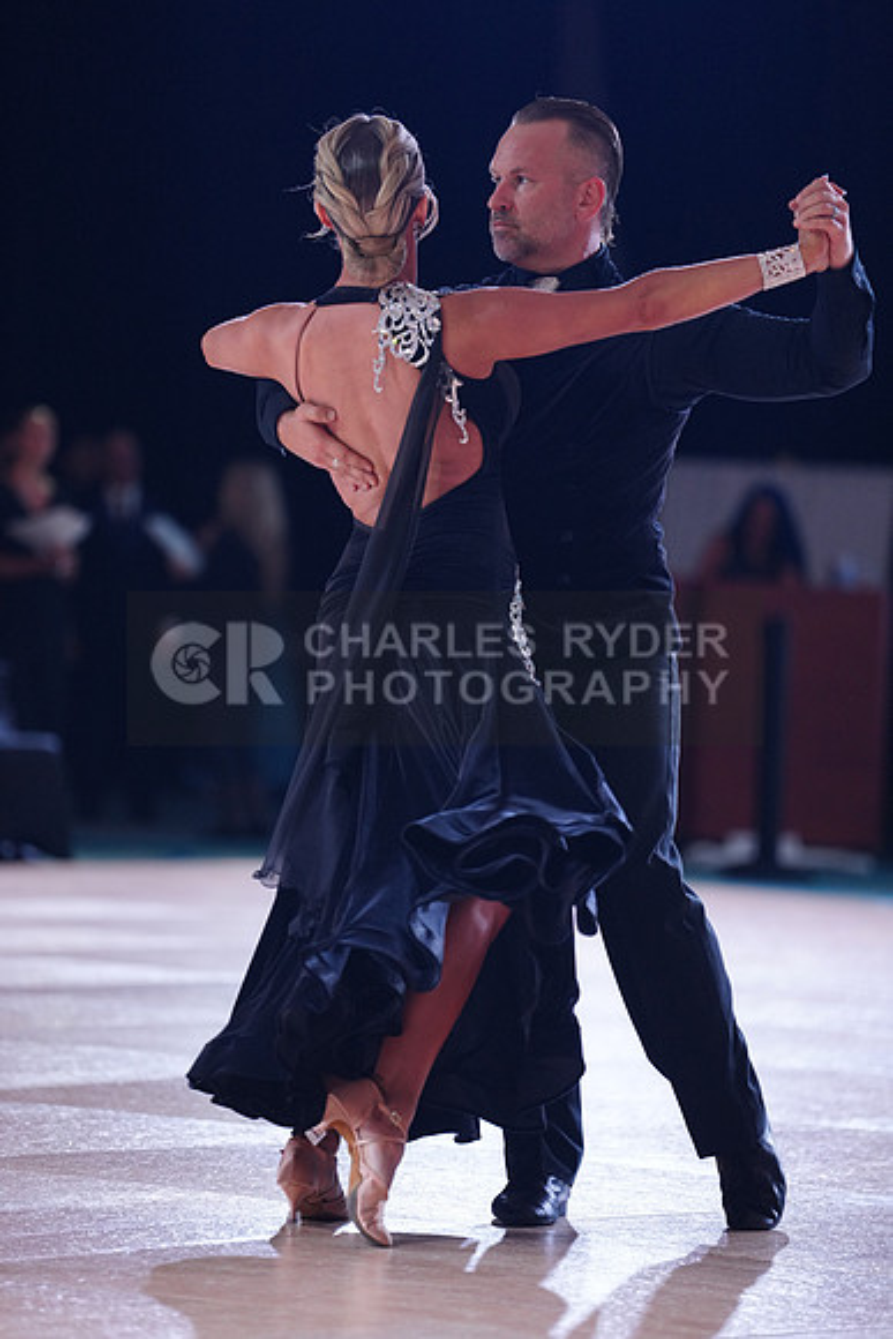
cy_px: 670
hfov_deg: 8.0
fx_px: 6358
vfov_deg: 12.0
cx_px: 446
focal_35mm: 171
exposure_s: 1/500
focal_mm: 171
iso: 1250
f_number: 2.8
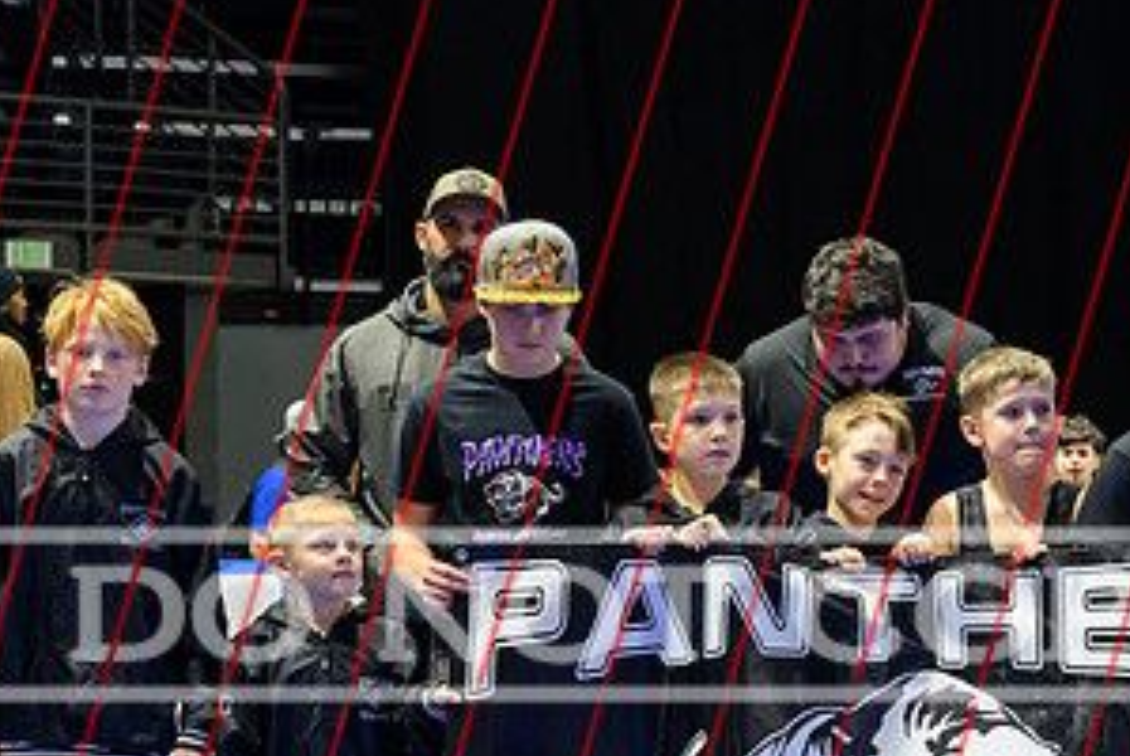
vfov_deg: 7.9
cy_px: 773
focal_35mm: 174
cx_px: 765
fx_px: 5467
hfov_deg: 11.8
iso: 5600
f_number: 5.6
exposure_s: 1/320
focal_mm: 70
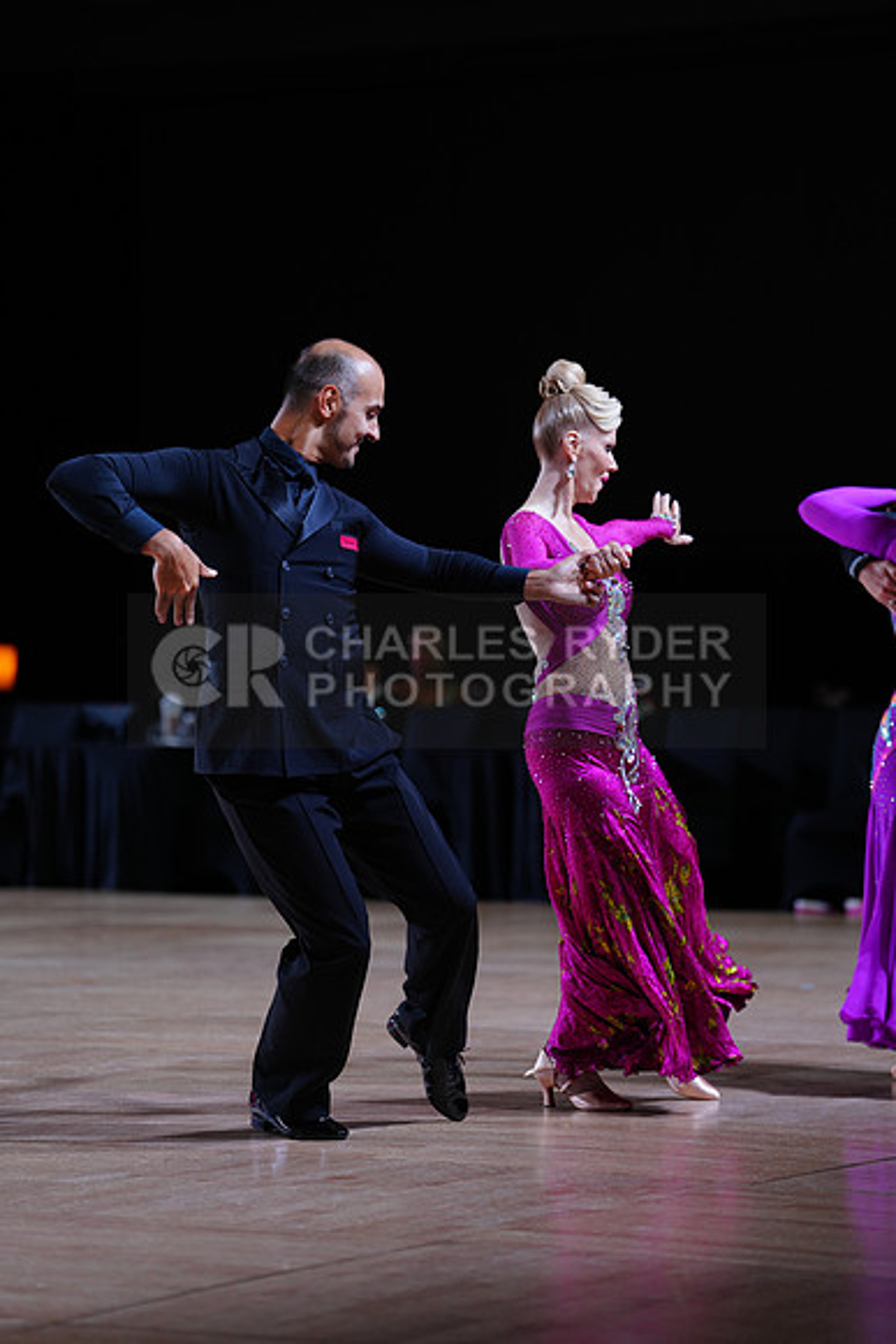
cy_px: 672
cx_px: 448
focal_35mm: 127
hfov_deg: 10.8
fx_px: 4738
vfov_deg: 16.1
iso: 500
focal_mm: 127
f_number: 2.8
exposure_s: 1/500
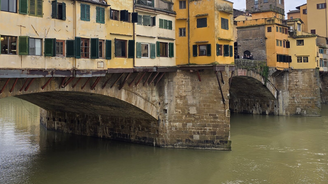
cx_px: 129
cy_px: 61
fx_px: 348
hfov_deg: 50.1
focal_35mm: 40
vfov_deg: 29.5
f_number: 1.7
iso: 12
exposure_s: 1/688
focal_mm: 6.3
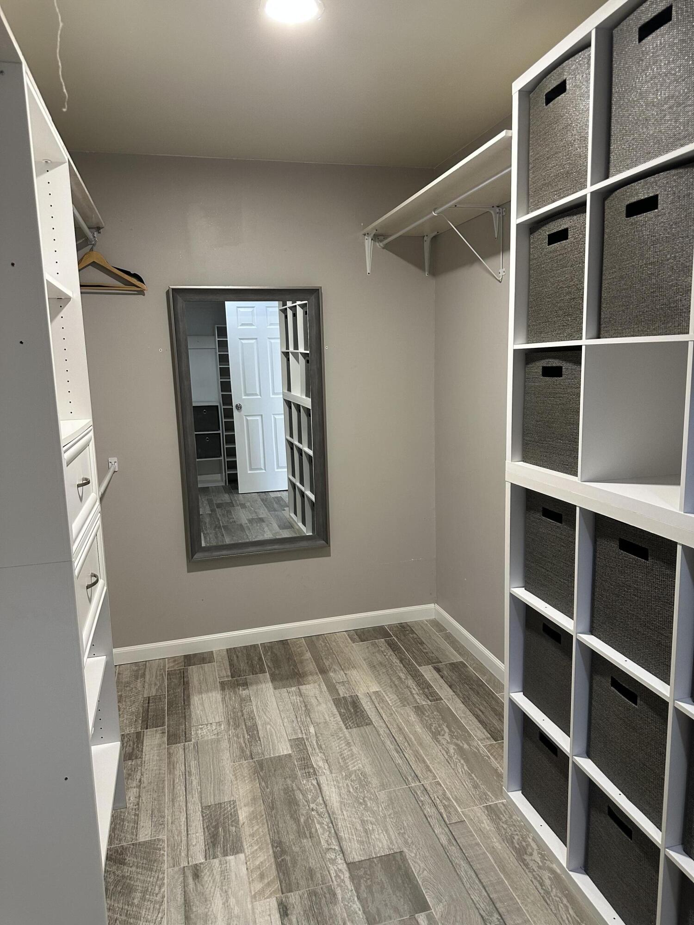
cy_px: 462
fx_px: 642
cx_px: 347
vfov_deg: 71.6
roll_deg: +1.0
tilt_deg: -9.2
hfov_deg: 56.8
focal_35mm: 24
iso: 200
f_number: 1.78
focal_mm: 6.86
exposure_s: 1/60
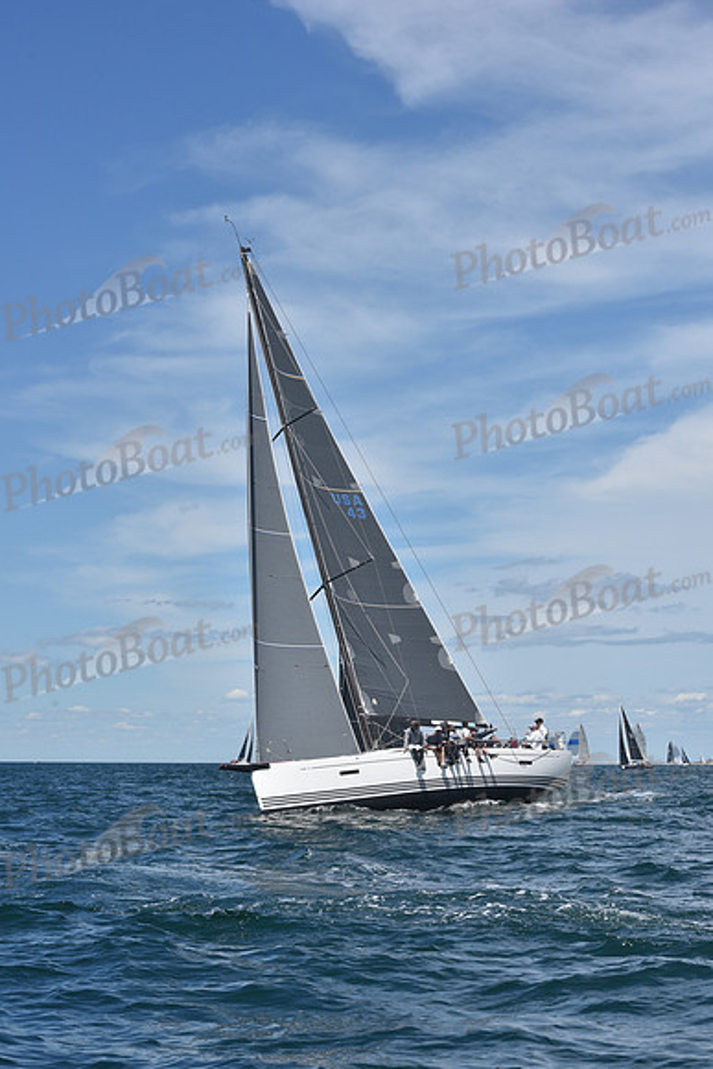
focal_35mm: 70
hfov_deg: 19.5
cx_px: 356
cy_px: 534
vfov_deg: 28.8
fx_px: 2078
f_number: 10
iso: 250
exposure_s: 1/800
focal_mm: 70
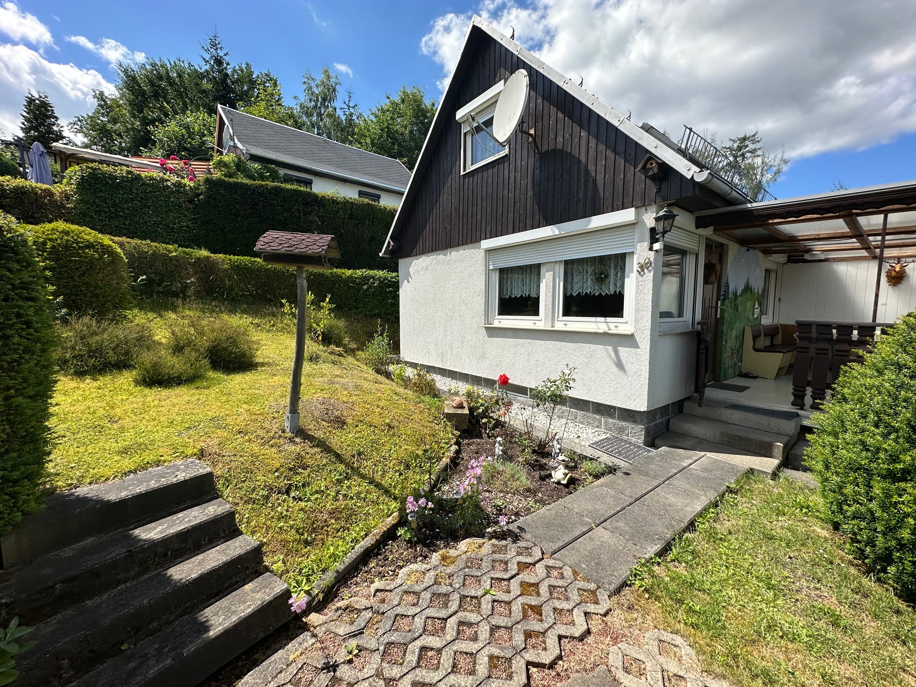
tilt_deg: -5.9
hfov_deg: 102.1
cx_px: 458
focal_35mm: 14
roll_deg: -0.6
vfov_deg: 85.7
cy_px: 344
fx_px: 370
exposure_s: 1/2132
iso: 50
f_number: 2.2
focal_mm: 2.22
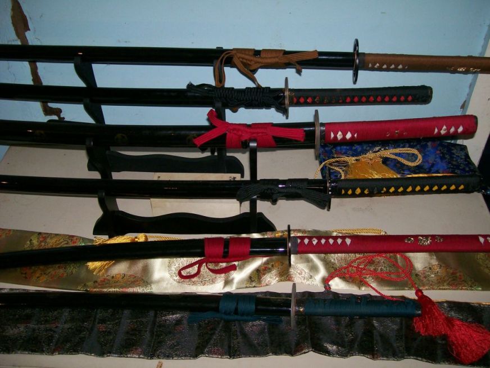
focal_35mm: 36
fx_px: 510
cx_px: 245
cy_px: 184
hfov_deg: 51.4
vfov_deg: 39.7
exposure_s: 1/64
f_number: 2.7
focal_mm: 6
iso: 80
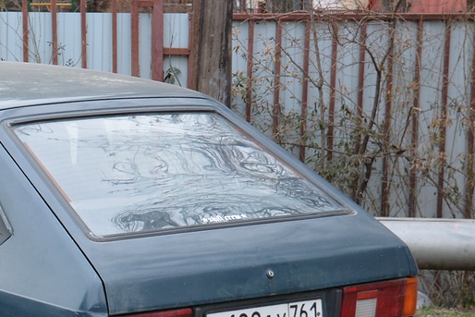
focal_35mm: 154
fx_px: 2032
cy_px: 208
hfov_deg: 13.2
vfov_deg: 8.9
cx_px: 2
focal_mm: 44
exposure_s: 1/100
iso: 400
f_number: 5
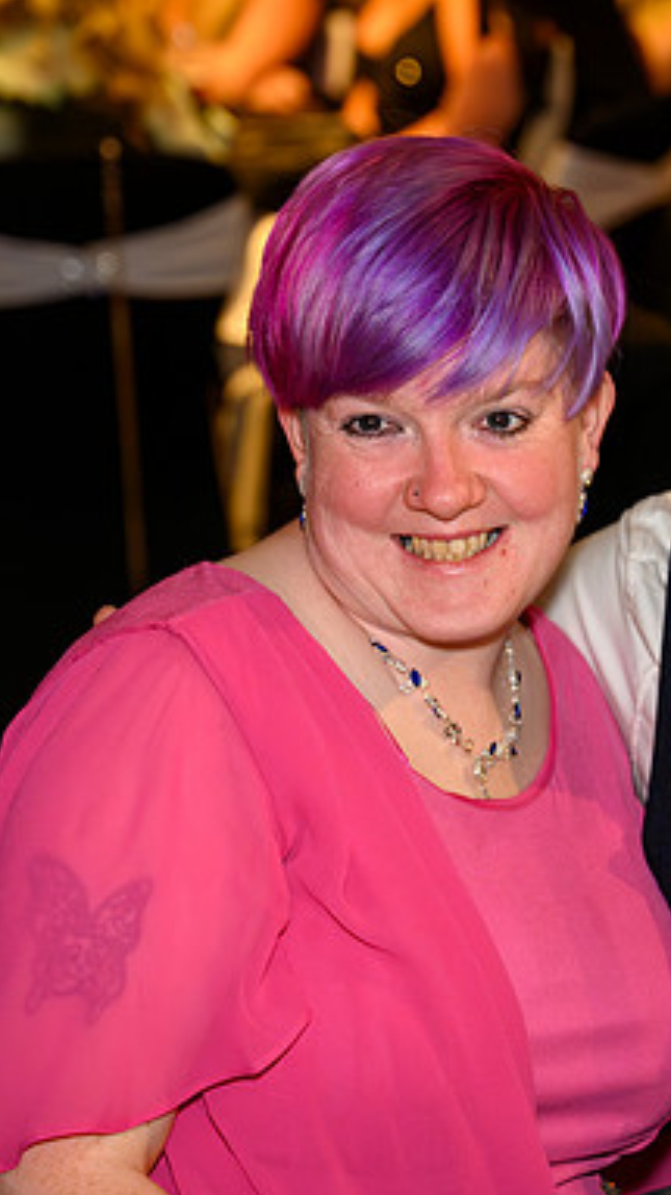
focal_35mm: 120
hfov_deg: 10.0
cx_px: 607
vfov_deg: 17.9
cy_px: 550
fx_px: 3802
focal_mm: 70
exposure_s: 1/125
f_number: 4
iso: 1400
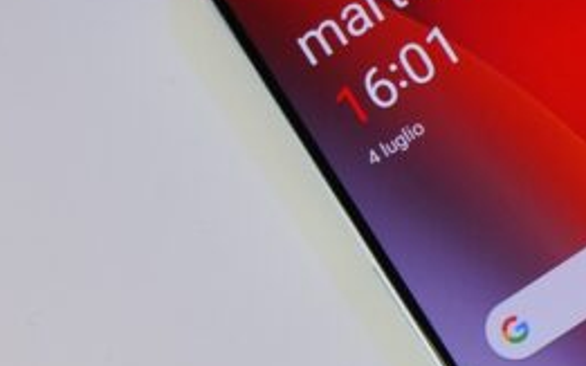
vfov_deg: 7.9
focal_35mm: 165
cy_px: 282
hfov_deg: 12.3
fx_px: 2635
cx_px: 793
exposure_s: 1/100
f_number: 2.2
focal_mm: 16
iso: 200
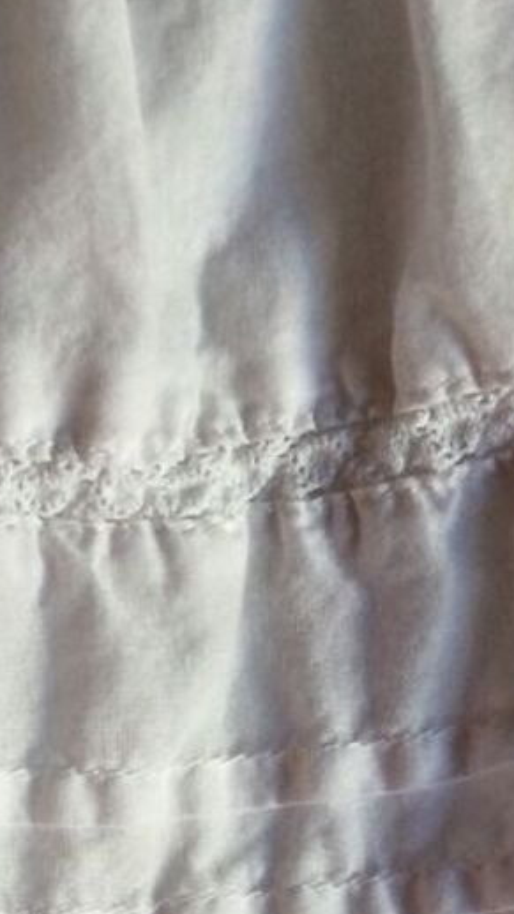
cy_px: 795
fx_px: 2183
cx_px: 35
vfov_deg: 23.2
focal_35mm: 90
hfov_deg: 13.3
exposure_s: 1/100
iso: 50
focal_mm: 3.3
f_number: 2.4
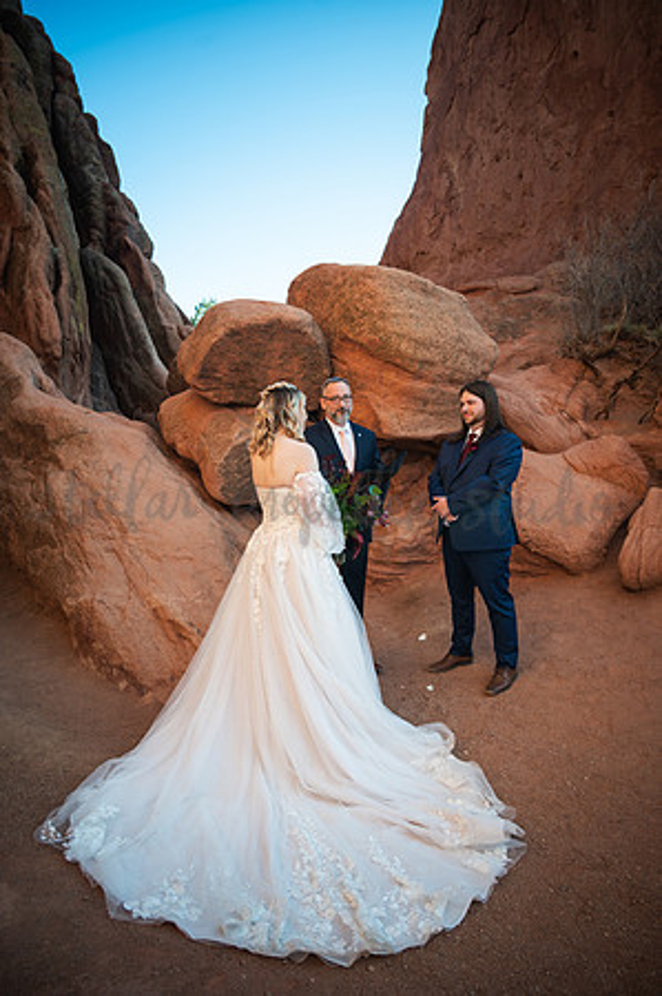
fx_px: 663
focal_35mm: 24
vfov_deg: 73.8
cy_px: 498
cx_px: 331
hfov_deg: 53.0
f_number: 4
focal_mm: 24
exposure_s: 1/250
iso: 160
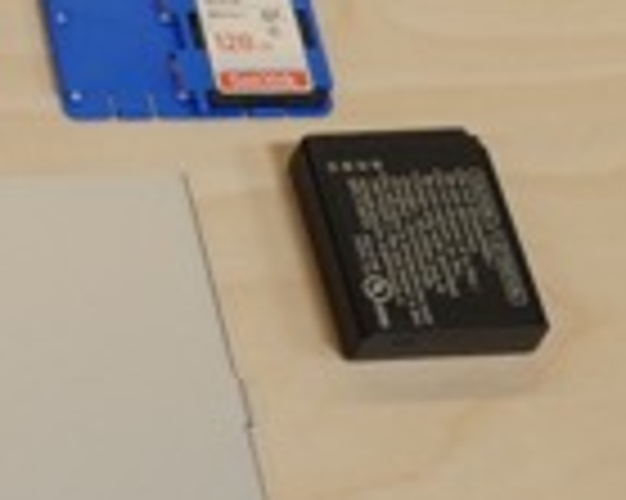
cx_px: -509
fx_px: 2499
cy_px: -396
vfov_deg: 10.7
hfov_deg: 12.9
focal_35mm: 135
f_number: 4.5
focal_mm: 12
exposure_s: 1/60
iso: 500
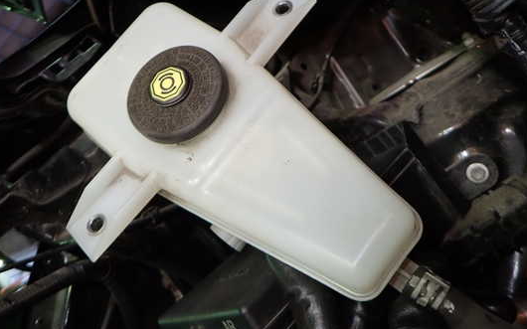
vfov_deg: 41.8
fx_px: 431
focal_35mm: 30
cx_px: 257
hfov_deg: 62.9
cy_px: 150
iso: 200
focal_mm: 4.5
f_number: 2
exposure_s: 1/40
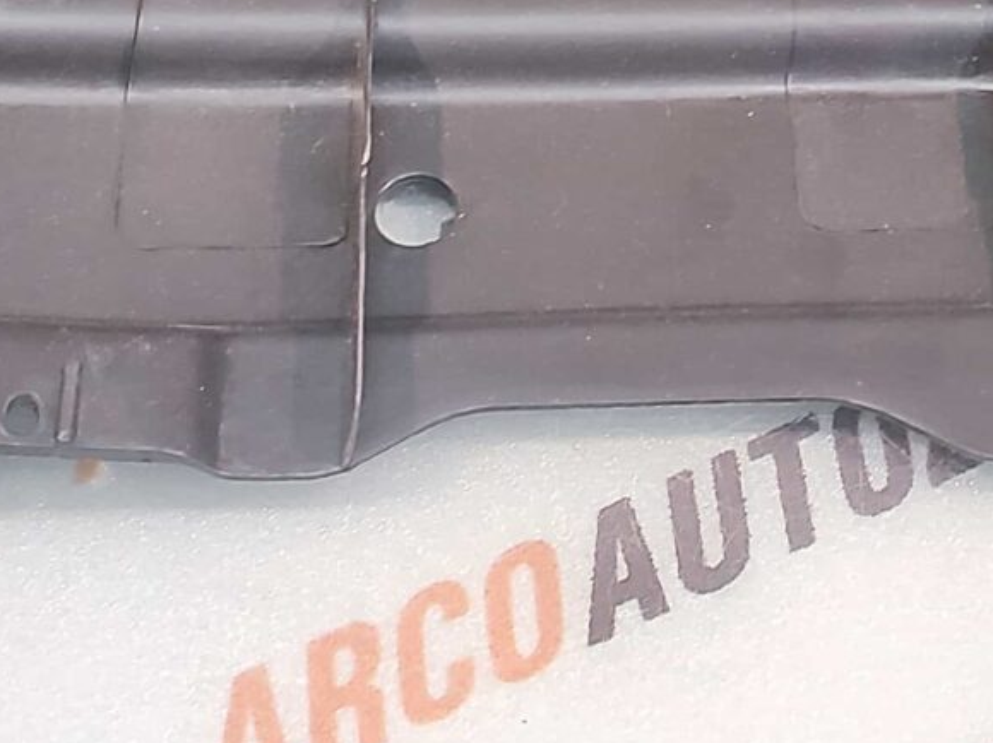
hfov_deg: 26.0
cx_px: 556
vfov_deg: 15.9
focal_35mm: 75
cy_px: -690
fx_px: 2150
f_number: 1.79
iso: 340
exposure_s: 1/33
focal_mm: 4.74
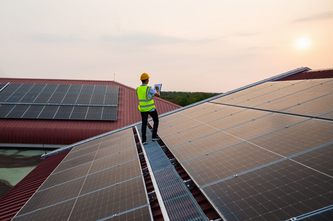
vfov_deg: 53.1
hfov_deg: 73.8
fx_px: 222
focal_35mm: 24
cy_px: 110
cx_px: 166
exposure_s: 1/1250
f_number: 3.5
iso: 125
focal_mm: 24
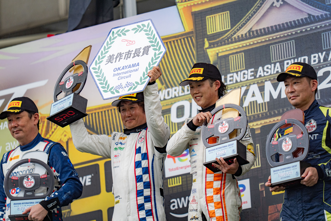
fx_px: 3677
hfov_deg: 5.2
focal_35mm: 400
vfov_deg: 3.4
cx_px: 166
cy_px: 110
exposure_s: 1/800
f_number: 2.8
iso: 800
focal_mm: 400
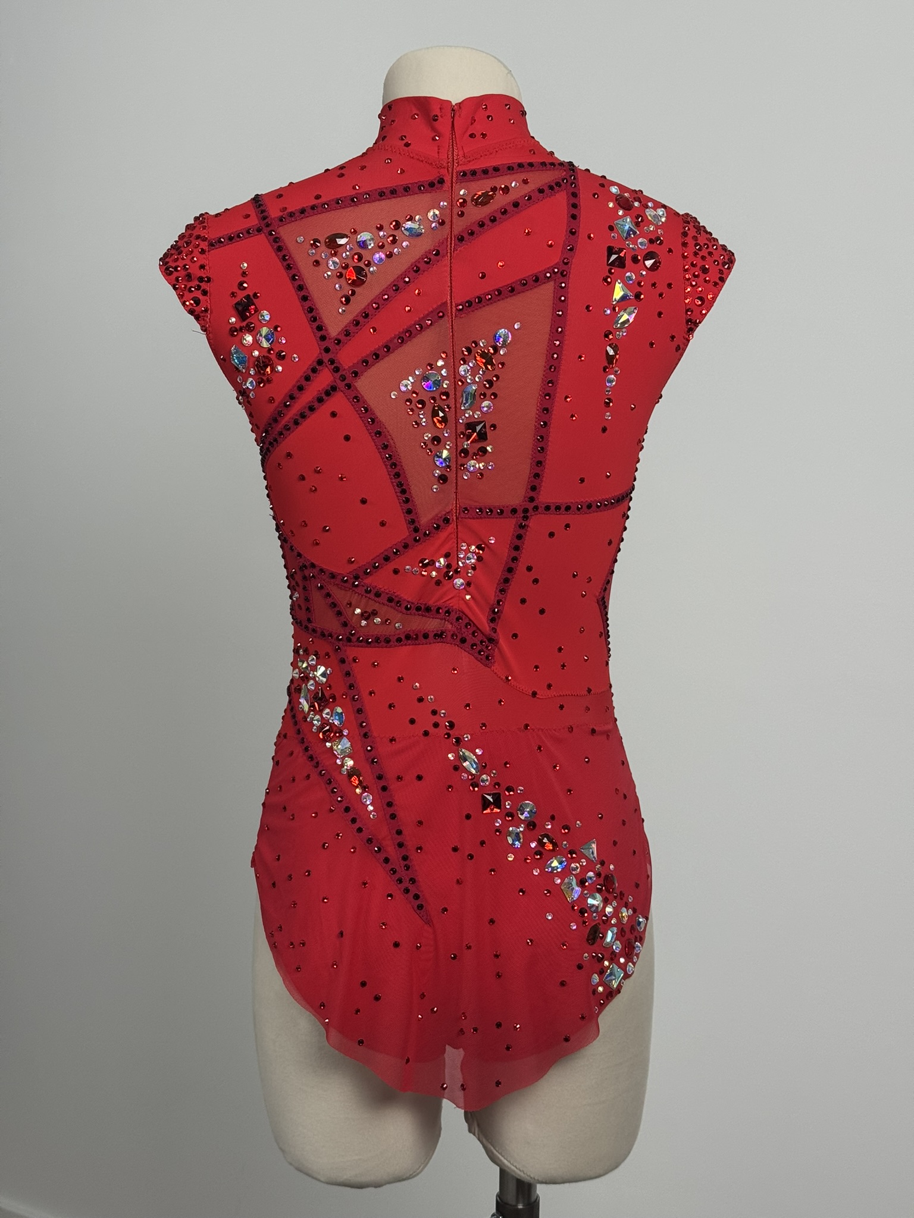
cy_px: 609
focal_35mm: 48
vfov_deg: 39.7
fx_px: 1690
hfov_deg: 30.3
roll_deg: -0.3
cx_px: 457
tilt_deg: -6.3
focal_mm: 6.76
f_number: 1.78
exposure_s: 1/100
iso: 100
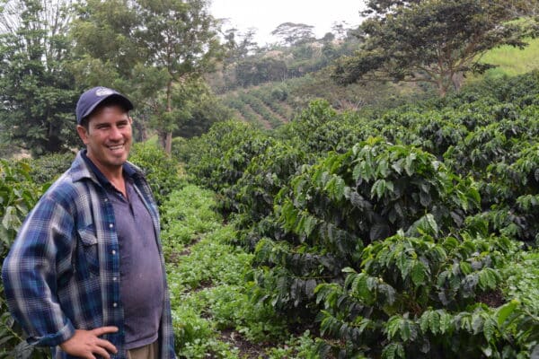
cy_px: 180
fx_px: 696
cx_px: 270
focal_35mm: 46
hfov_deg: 42.3
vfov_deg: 28.9
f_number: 8
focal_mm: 31
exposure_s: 1/250
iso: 400
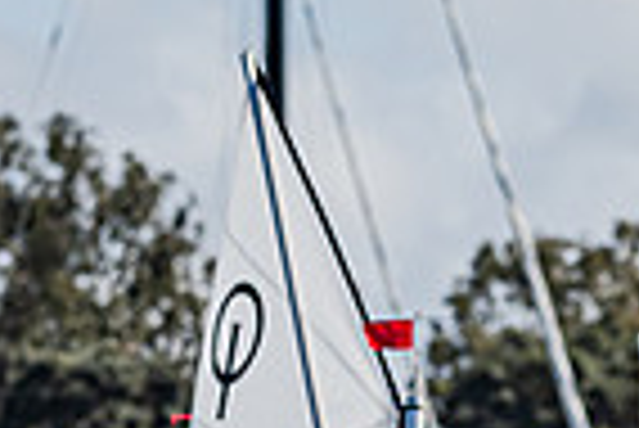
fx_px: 15653
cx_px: 517
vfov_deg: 1.6
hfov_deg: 2.3
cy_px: 1158
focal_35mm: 881
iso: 320
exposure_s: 1/1000
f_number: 8
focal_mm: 160
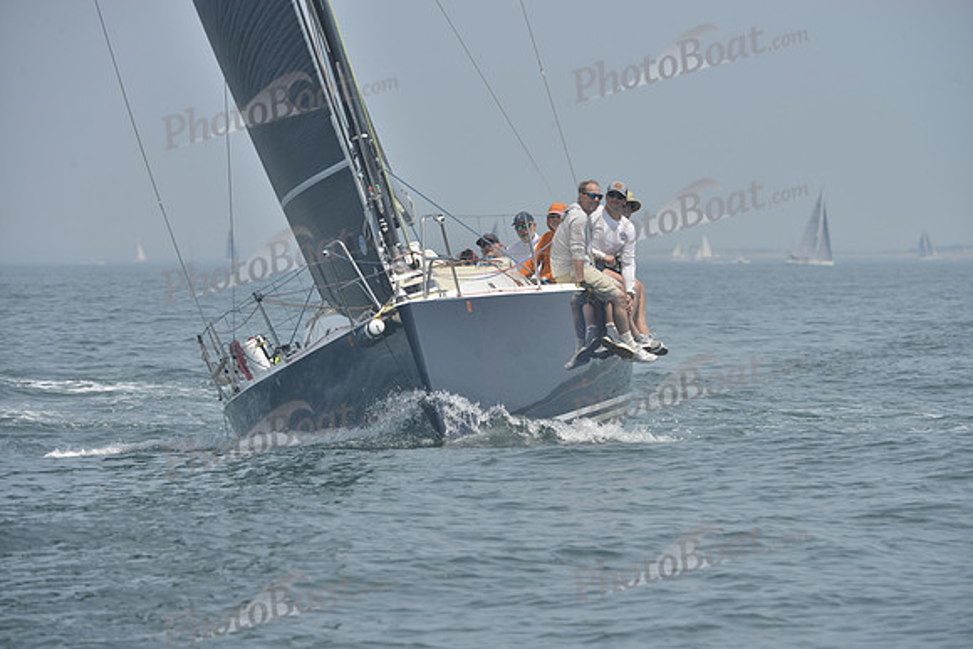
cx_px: 486
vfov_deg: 5.5
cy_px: 324
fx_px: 6758
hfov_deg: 8.2
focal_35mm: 250
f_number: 9
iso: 280
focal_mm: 250
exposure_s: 1/1000
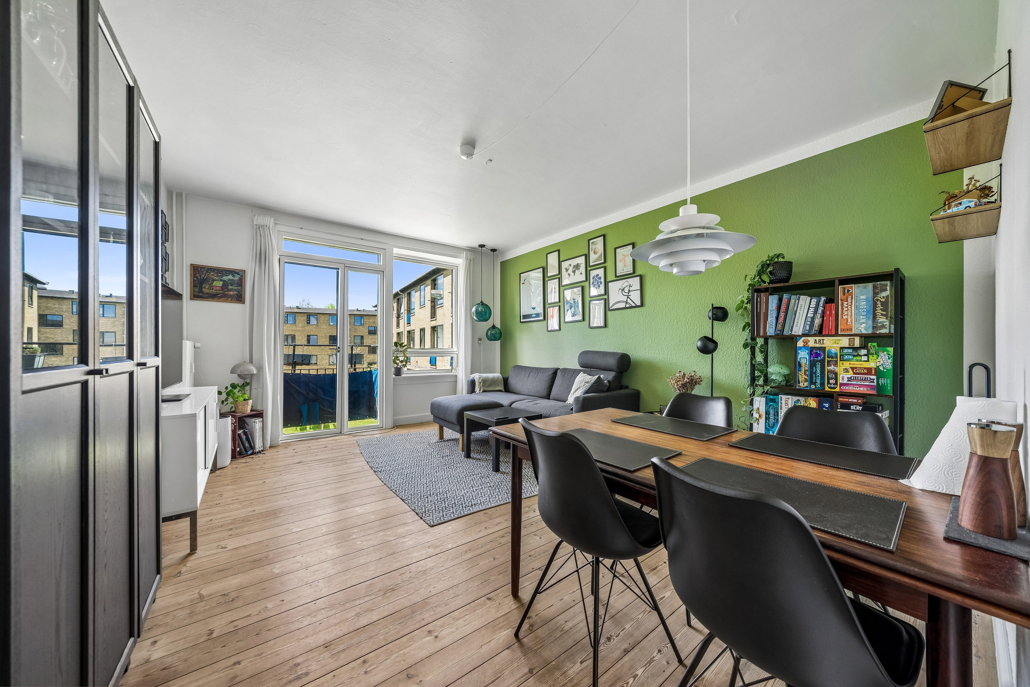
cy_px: 344
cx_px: 515
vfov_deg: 90.0
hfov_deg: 112.6
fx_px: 343
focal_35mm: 12
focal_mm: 12
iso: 320
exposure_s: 1/80
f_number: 5.6
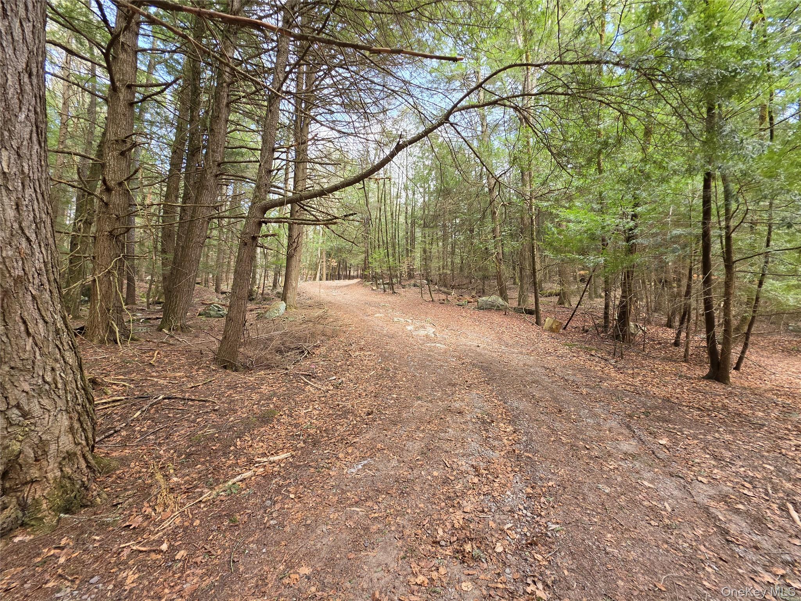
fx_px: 301
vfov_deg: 89.9
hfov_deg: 106.2
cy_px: 300
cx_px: 400
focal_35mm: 13
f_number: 1.9
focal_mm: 2.2
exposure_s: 1/120
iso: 80
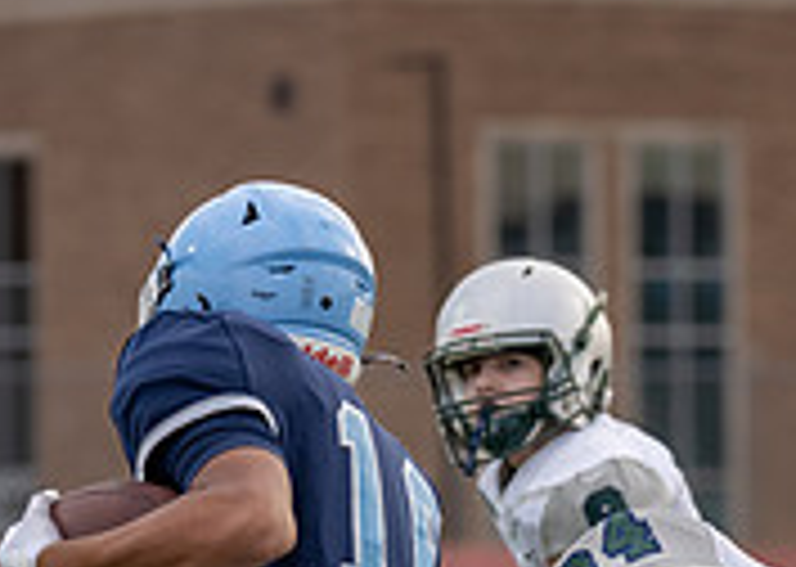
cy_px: 954
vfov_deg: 3.3
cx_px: 276
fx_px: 9778
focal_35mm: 433
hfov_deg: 4.7
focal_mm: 102
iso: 250
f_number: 2.8
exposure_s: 1/1250
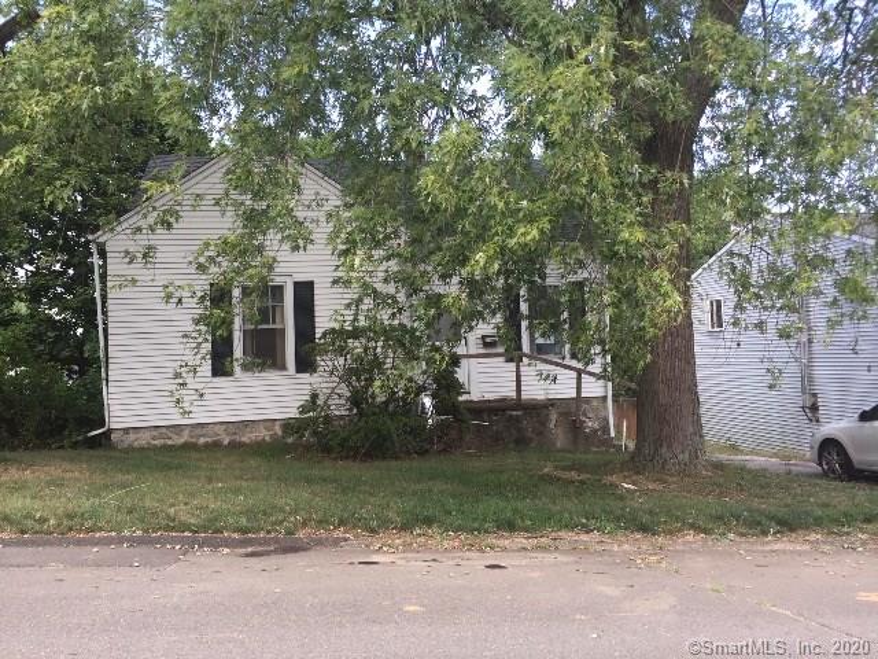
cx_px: 439
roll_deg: +3.9
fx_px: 736
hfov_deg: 61.7
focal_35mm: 29
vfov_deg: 48.2
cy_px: 330
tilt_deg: -0.8
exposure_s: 1/344
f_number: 2.2
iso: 32
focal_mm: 4.15
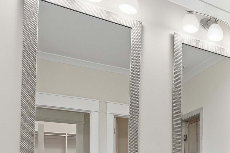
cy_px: 175
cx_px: 261
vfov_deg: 29.6
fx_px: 256
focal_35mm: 40
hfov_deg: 38.7
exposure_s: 1/80
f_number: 9
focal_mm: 16
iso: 250
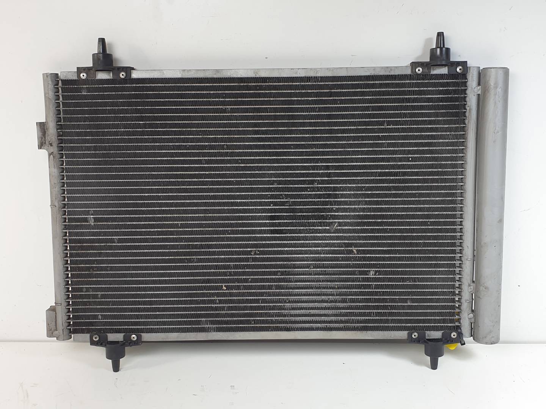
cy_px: 204
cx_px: 273
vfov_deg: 53.1
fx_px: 410
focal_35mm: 26
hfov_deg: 67.3
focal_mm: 4.3
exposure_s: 1/100
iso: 64
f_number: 2.4
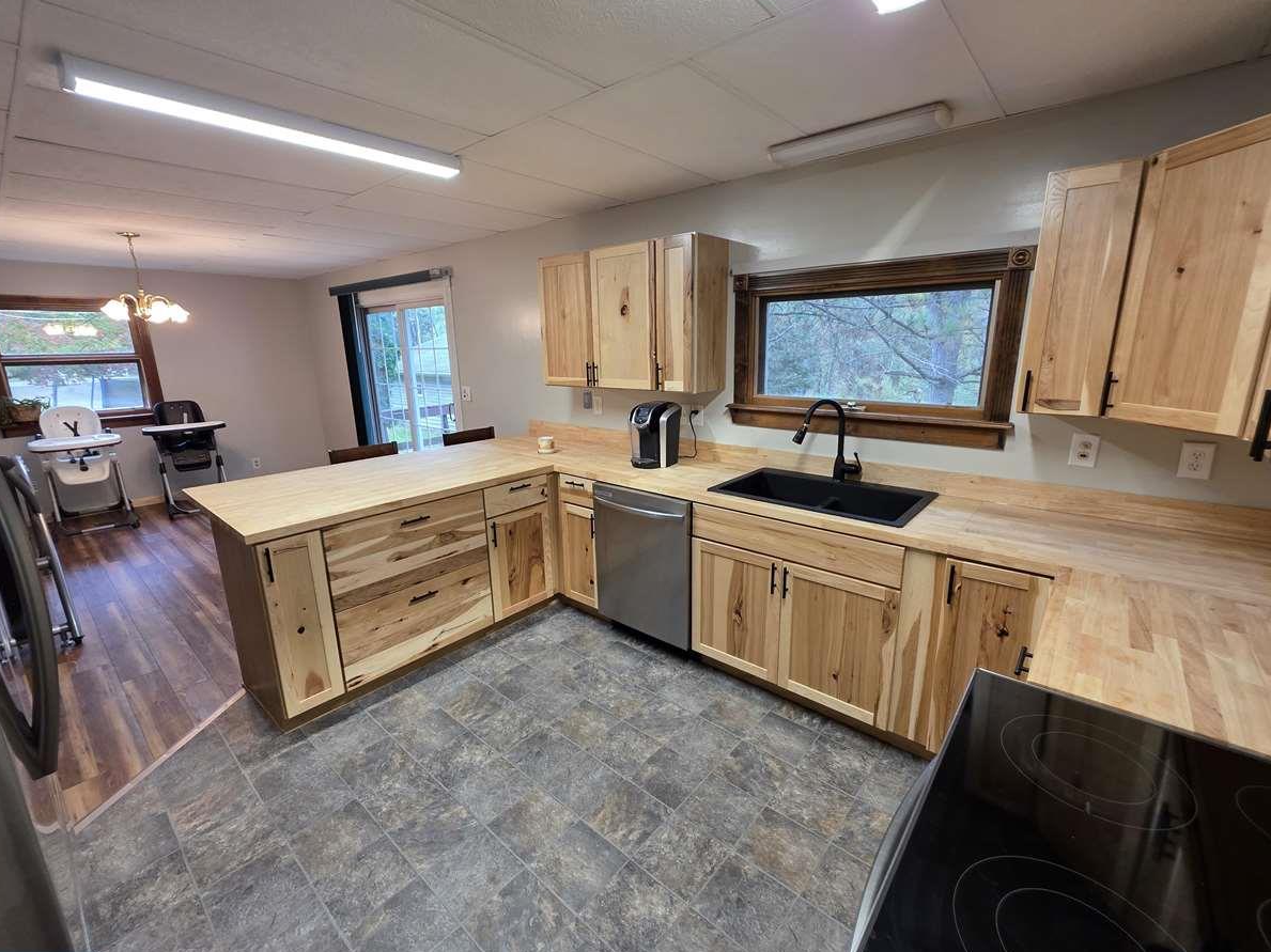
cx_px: 639
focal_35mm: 14
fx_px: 514
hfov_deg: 102.1
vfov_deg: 85.6
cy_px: 479
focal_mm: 2.2
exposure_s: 1/60
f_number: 1.9
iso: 160
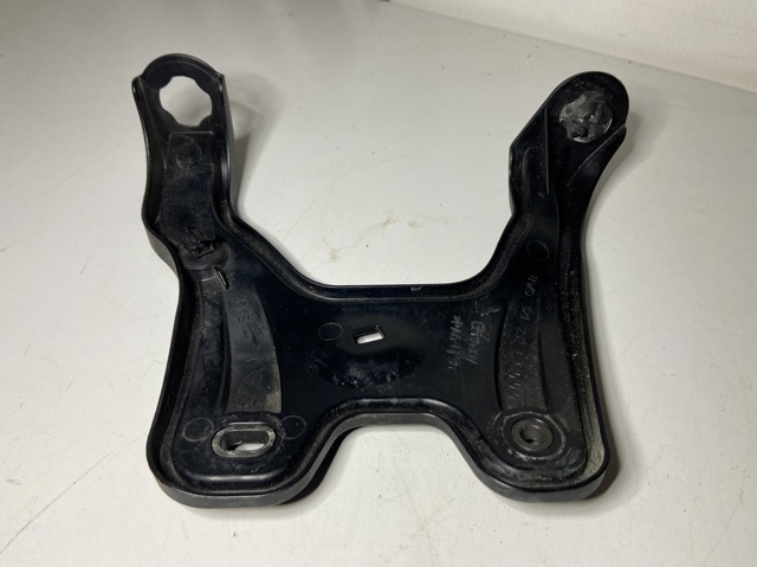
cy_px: 284
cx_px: 378
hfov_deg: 67.3
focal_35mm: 26
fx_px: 568
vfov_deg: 53.0
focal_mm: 4.25
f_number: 1.8
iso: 64
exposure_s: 1/121
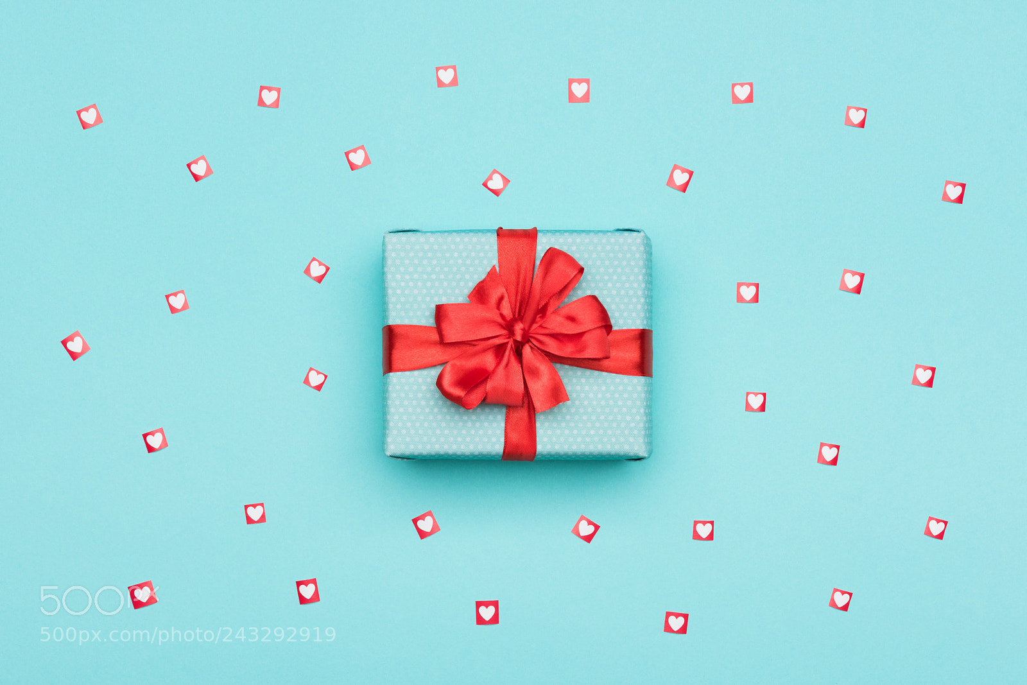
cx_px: 514
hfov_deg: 28.8
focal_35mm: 70
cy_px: 342
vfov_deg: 19.5
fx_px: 1997
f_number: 14
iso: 100
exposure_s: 1/200
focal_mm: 70
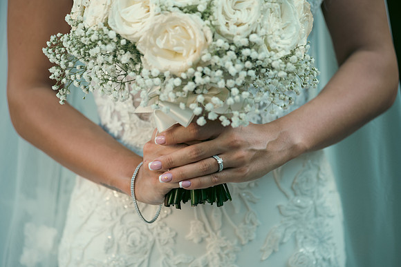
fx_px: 1894
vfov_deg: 8.1
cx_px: 200
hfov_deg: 12.1
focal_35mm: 170
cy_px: 134
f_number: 3.5
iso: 160
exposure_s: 1/200
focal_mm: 170
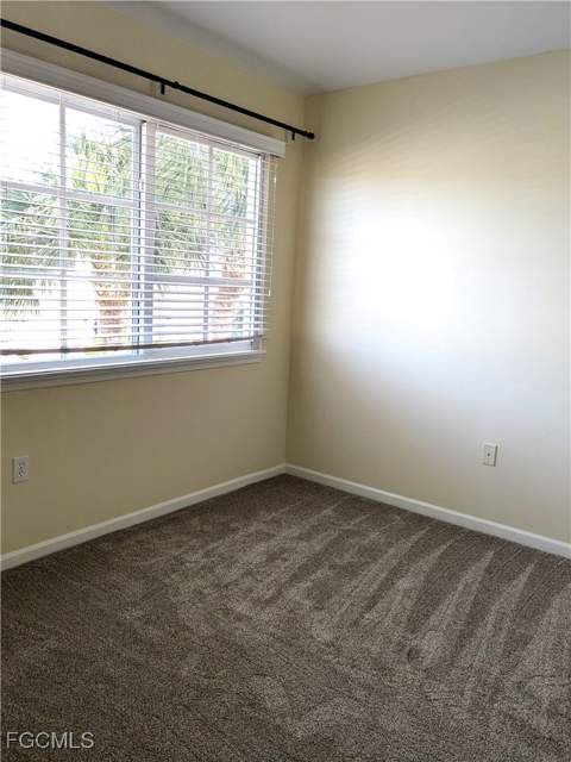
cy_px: 381
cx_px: 286
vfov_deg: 65.3
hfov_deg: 51.4
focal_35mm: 27
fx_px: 594
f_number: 1.73
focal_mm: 4.38
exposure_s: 1/285
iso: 45
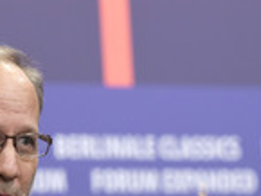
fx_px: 2928
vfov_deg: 3.8
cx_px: 165
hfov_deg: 5.1
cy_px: 173
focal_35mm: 388
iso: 1000
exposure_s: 1/250
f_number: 3.2
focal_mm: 130
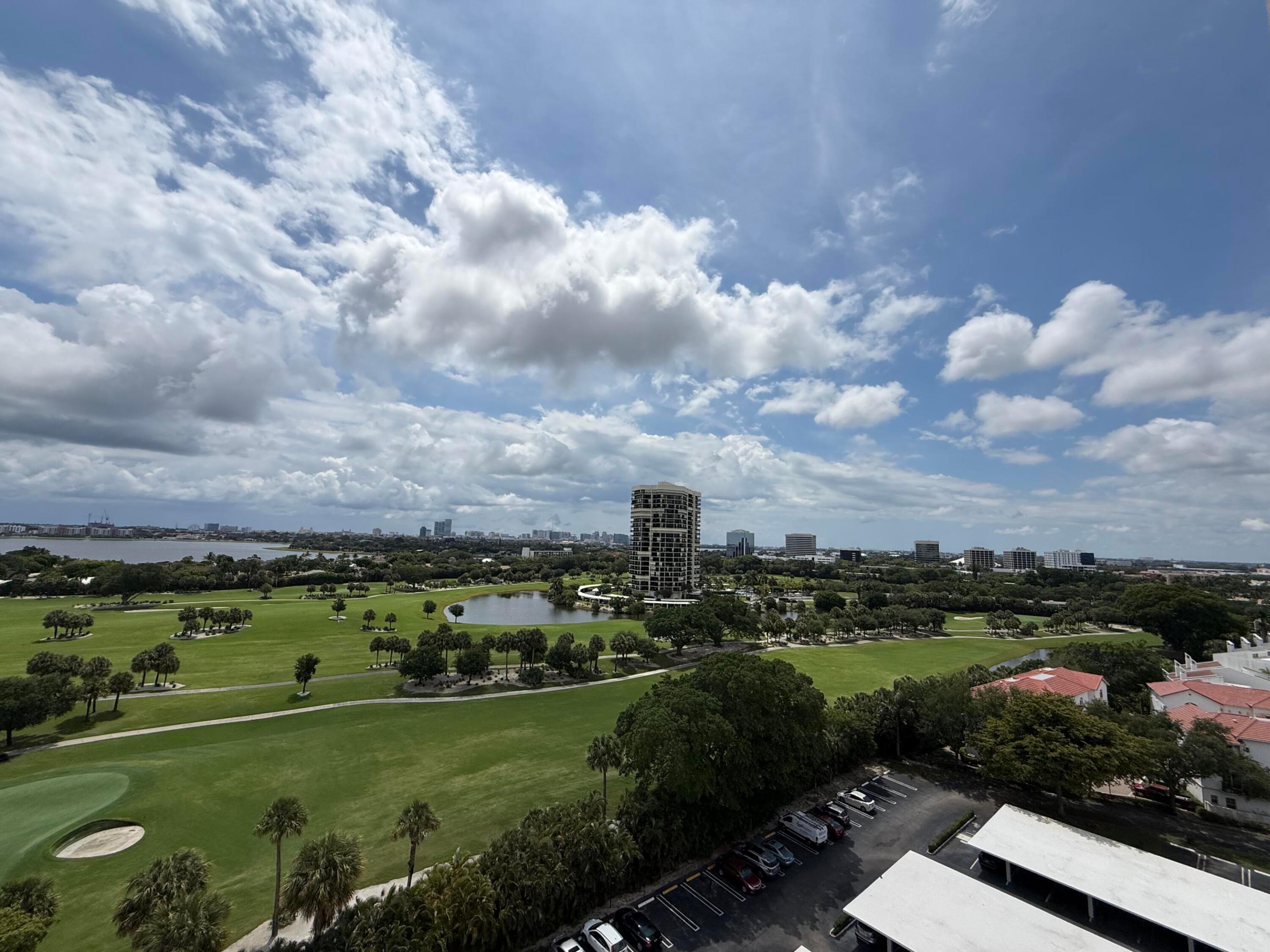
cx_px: 635
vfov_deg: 85.7
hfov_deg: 102.1
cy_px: 476
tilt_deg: +7.4
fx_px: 514
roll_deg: -2.0
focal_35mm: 14
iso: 40
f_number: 2.2
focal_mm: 2.22
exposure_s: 1/6173
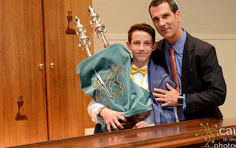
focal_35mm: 53
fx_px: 341
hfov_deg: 38.2
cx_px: 126
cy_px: 62
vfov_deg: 24.4
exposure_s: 1/50
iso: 1250
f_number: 2.8
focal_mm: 45
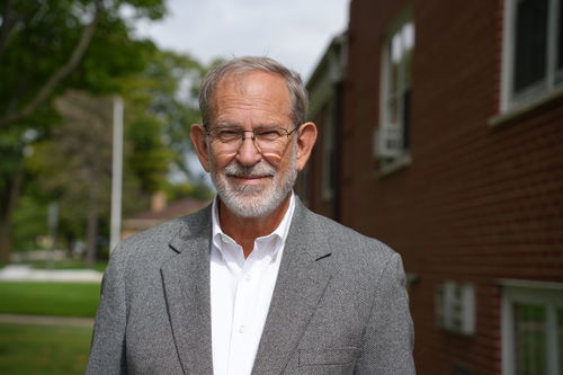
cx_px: 282
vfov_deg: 18.2
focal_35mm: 75
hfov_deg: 27.0
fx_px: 1172
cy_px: 188
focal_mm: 75
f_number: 4.5
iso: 100
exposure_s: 1/800
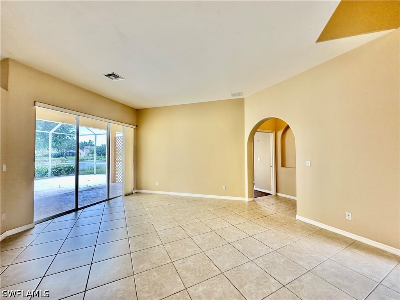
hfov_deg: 102.1
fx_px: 162
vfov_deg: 85.7
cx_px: 200
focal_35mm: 14
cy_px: 150
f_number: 2.2
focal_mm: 2.22
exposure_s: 1/120
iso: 100
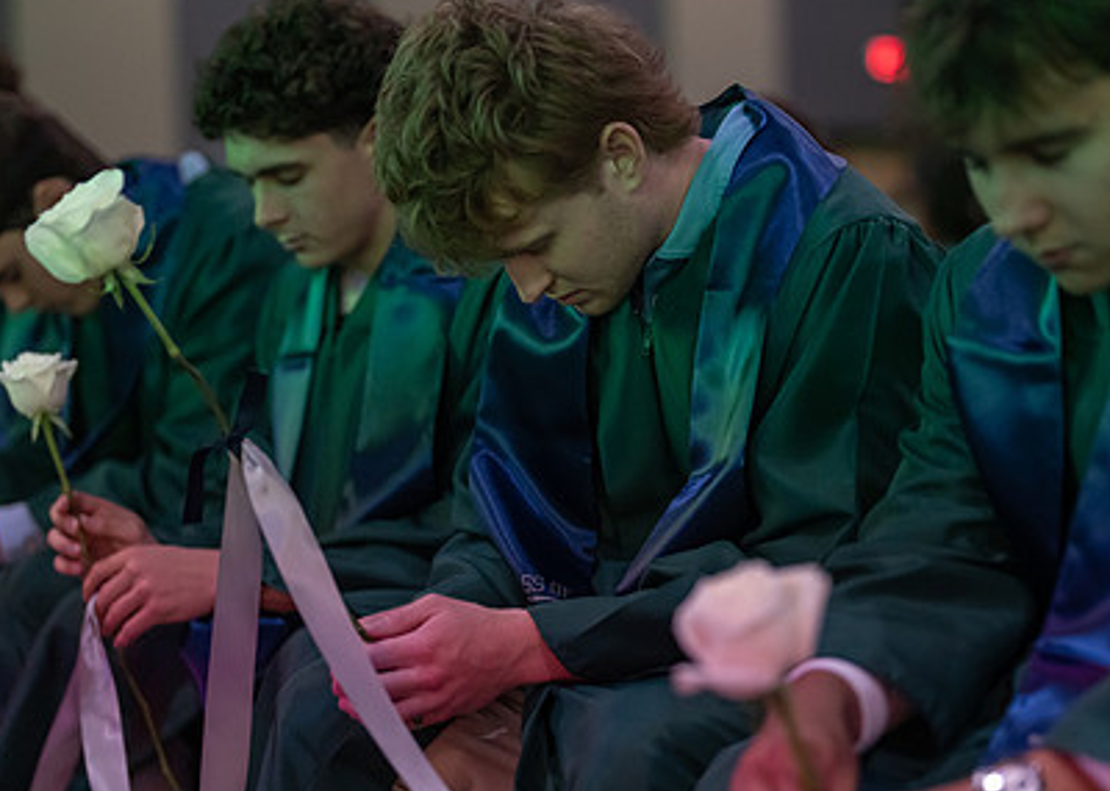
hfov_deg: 25.8
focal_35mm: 77
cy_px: 444
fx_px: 2425
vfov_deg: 18.5
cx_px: 594
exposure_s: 1/400
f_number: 1.2
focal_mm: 50
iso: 1000
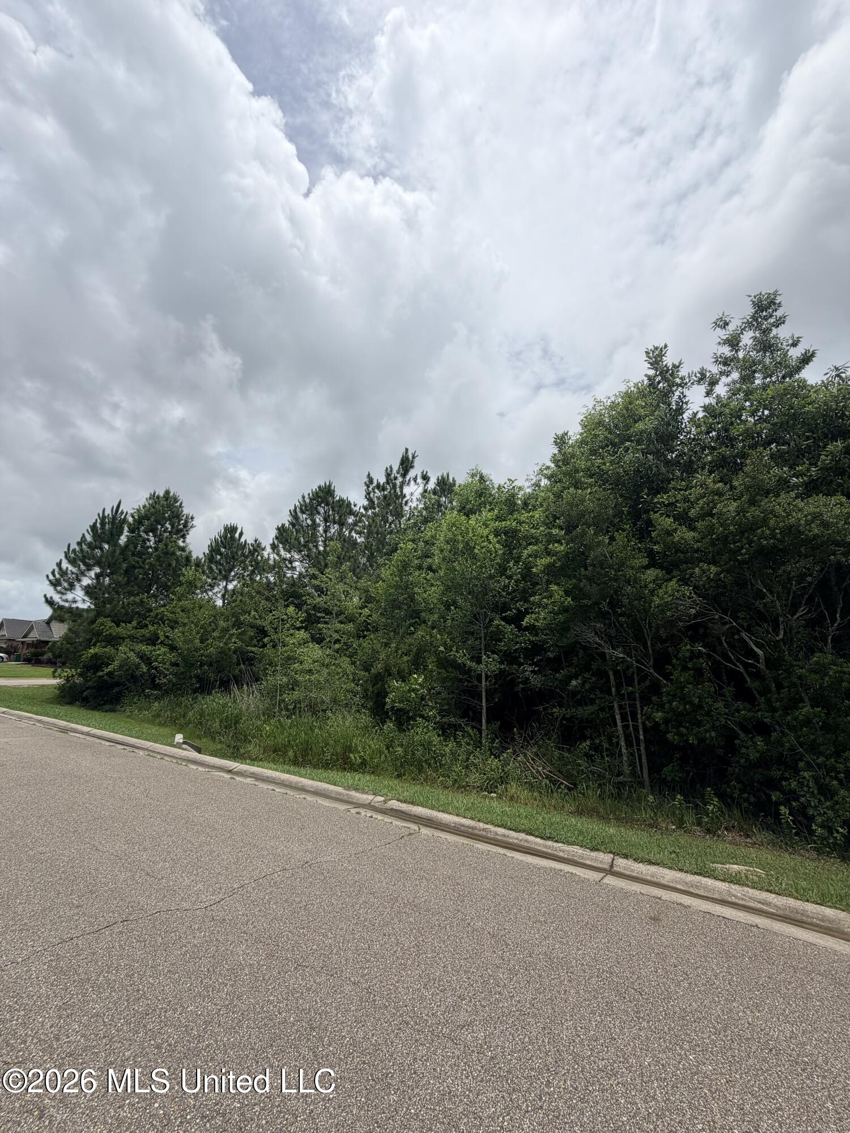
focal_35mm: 14
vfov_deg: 102.1
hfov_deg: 85.7
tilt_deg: +14.2
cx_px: 425
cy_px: 566
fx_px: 458
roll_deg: -3.6
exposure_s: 1/1656
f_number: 2.2
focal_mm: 2.22
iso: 20
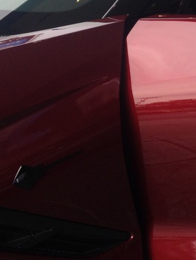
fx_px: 701
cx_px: 280
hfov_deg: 14.9
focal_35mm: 93
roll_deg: +1.8
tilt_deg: -19.3
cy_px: 19
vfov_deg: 20.6
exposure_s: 1/308
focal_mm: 4.12
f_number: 2.4
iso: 50
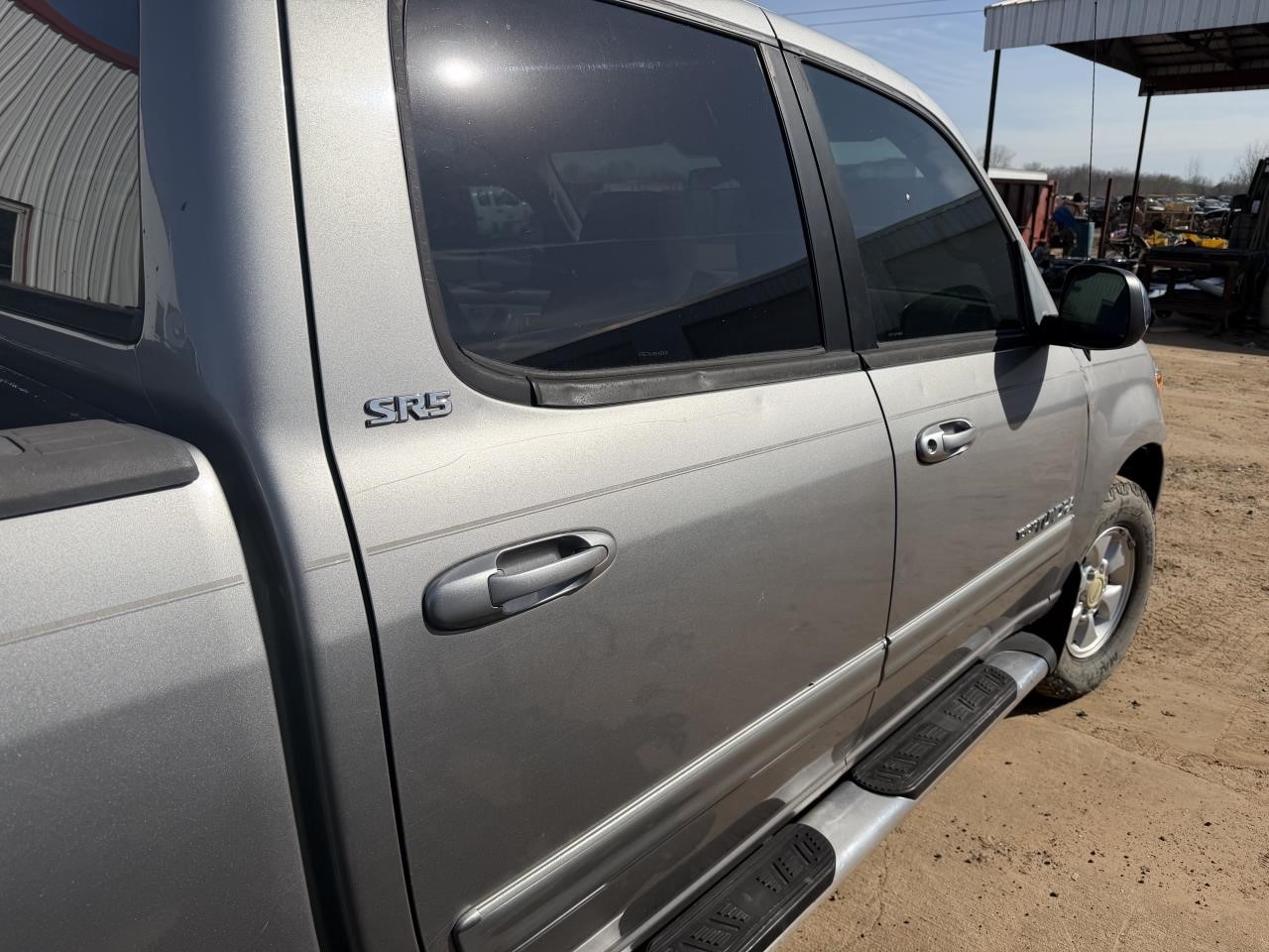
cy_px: 476
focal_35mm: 24
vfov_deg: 56.8
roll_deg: -0.1
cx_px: 634
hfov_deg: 71.6
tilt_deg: -17.0
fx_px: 880
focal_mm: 6.76
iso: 100
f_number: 1.78
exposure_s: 1/11905
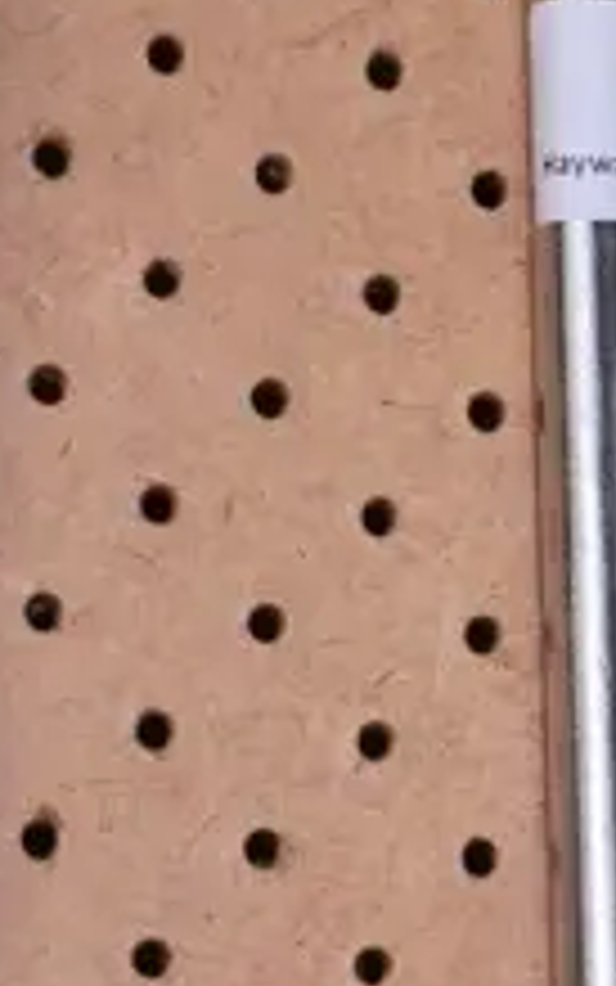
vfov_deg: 9.5
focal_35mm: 218
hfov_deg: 6.0
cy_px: 1265
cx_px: 778
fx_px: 5852
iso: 3200
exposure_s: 1/640
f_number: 4.5
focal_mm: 22
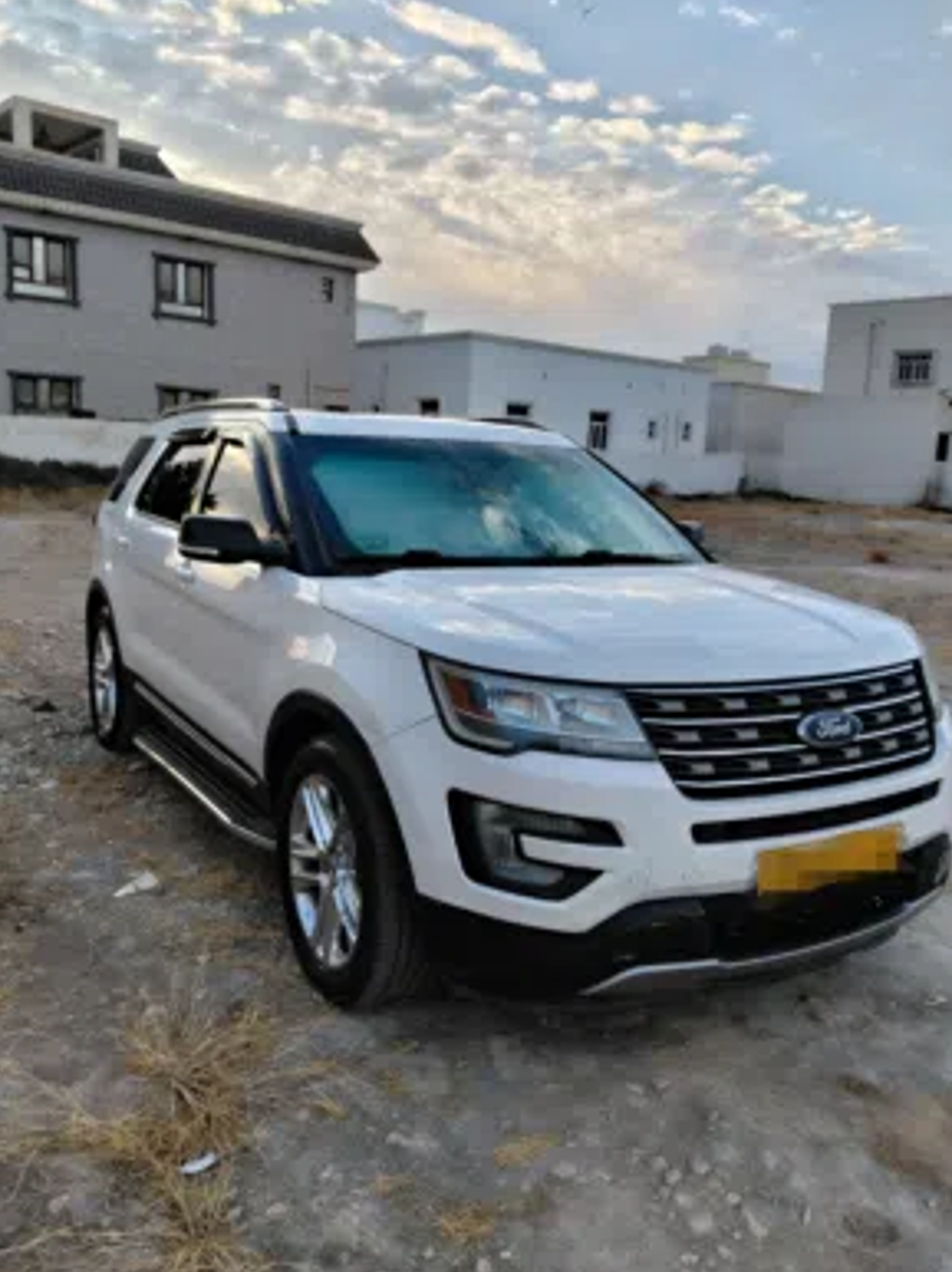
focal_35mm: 28
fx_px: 1028
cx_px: 488
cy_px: 646
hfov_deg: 49.7
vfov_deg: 63.5
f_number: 1.8
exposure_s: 1/153
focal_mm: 4.05
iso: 100
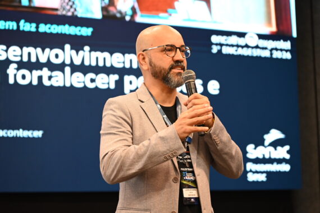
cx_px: 160
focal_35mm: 98
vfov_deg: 14.0
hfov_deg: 20.8
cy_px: 106
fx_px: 871
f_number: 4
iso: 2500
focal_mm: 98
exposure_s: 1/100
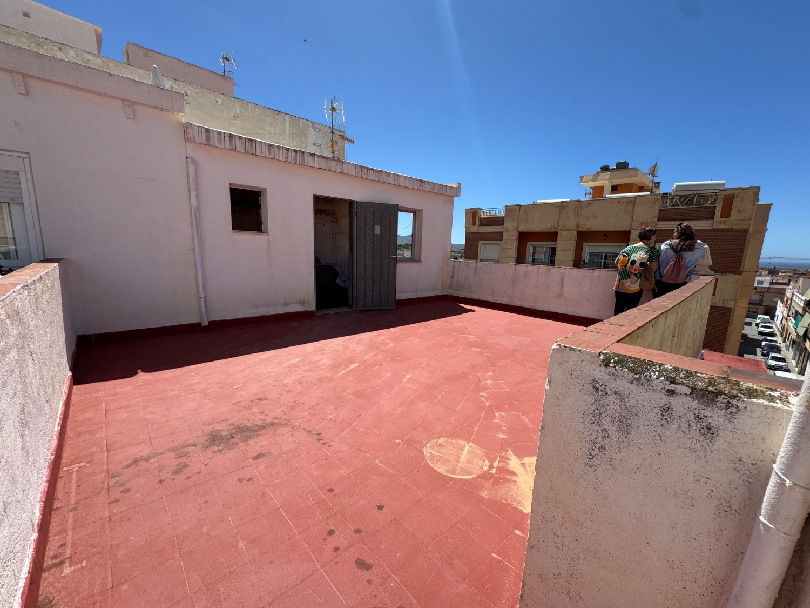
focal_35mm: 14
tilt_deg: -9.7
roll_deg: -1.0
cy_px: 304
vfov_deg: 85.7
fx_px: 328
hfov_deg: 102.1
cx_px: 405
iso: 50
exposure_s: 1/2494
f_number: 2.2
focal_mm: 2.22
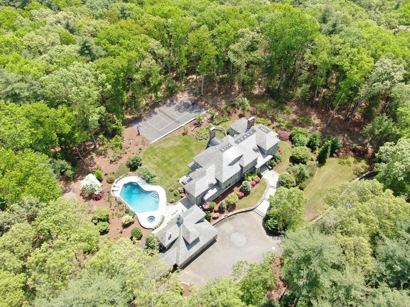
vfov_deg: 56.8
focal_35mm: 24
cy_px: 154
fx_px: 284
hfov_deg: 71.6
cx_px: 205
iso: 100
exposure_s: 1/400
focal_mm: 4.39
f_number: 2.8
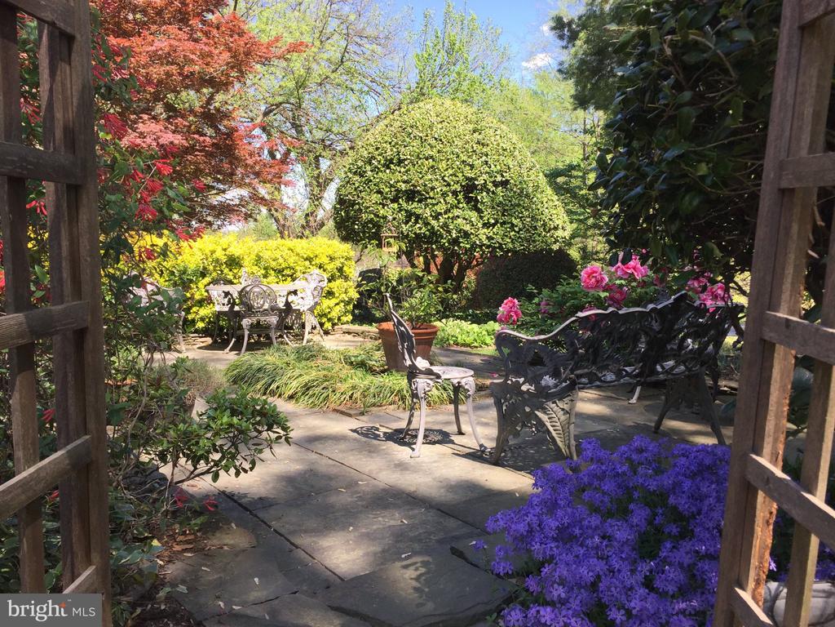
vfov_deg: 48.2
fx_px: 700
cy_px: 314
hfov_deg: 61.7
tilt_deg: -4.5
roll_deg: -0.3
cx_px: 418
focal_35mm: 29
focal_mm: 4.15
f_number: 2.2
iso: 32
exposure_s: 1/573
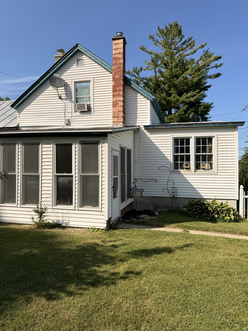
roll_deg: -0.5
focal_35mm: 24
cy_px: 166
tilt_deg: +2.0
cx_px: 124
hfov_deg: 56.8
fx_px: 229
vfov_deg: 71.6
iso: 80
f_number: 1.78
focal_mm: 6.76
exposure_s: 1/5319
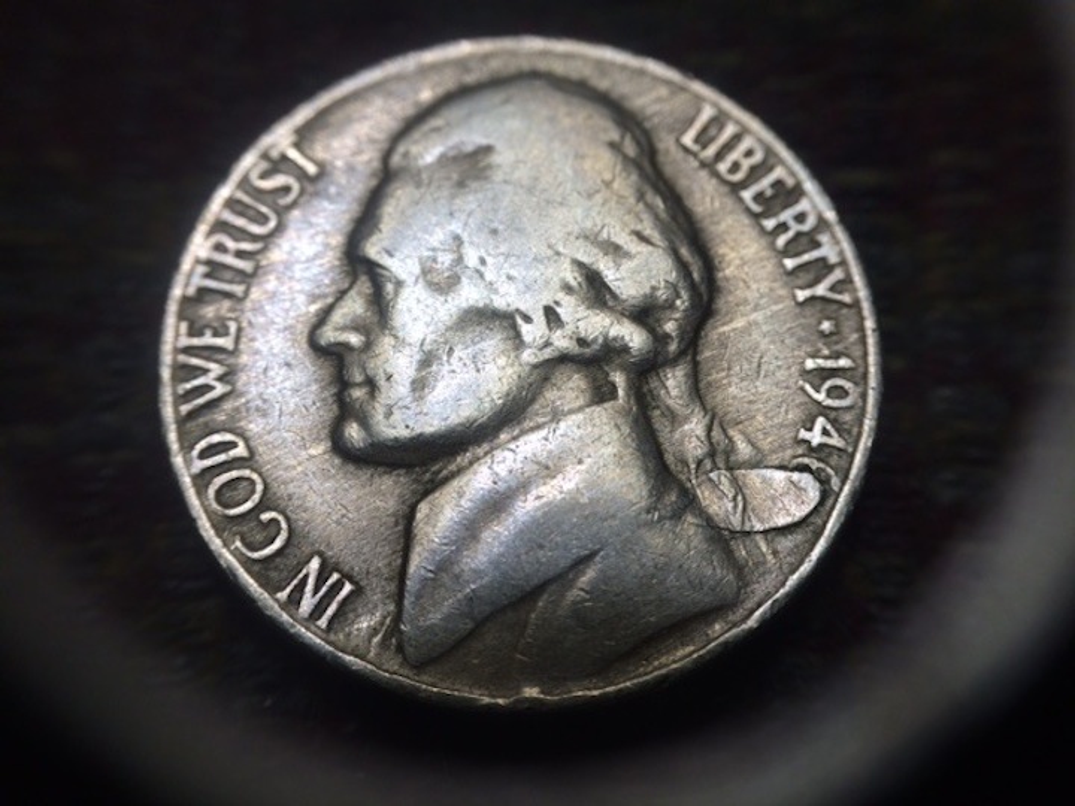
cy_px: 403
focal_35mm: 29
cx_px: 538
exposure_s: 1/120
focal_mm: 4.15
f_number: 2.2
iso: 32
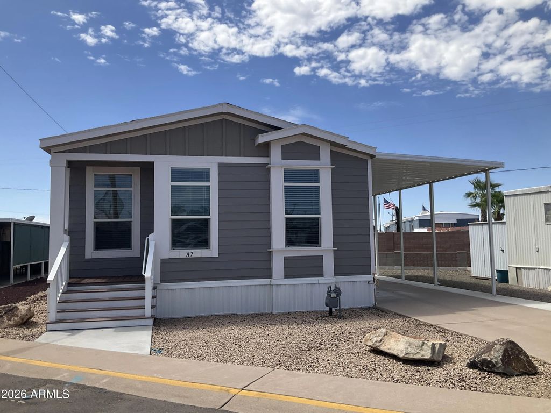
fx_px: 462
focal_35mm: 29
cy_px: 206
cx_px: 276
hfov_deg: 61.7
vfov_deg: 48.2
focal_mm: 3
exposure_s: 1/2320
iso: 25
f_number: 1.8
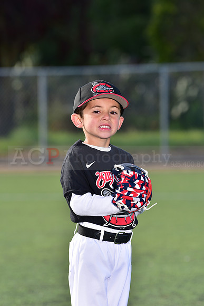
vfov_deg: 10.3
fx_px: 1699
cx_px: 102
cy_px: 153
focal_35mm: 200
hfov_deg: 6.9
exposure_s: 1/200
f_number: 5
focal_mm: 200
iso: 80
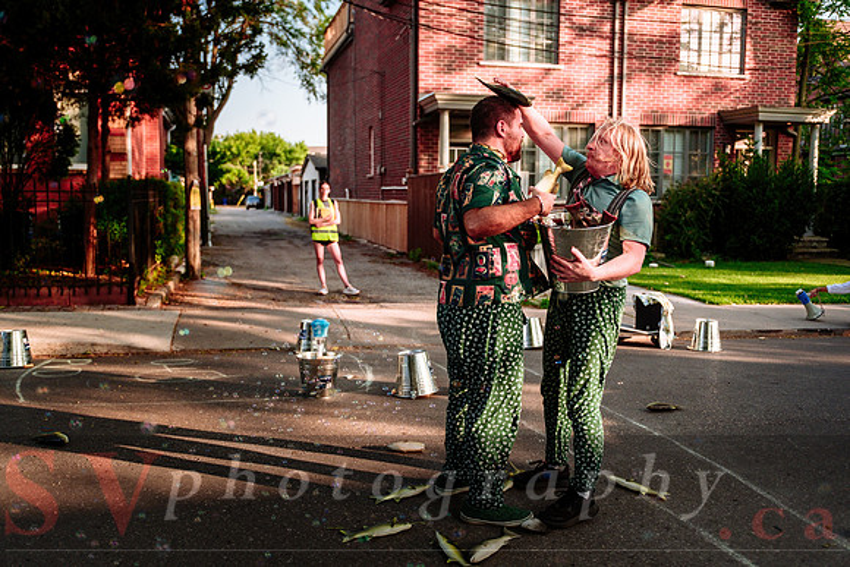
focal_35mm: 32
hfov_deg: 58.7
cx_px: 425
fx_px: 756
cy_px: 284
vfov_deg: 41.1
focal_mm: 21.3
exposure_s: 1/1000
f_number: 1.8
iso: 500
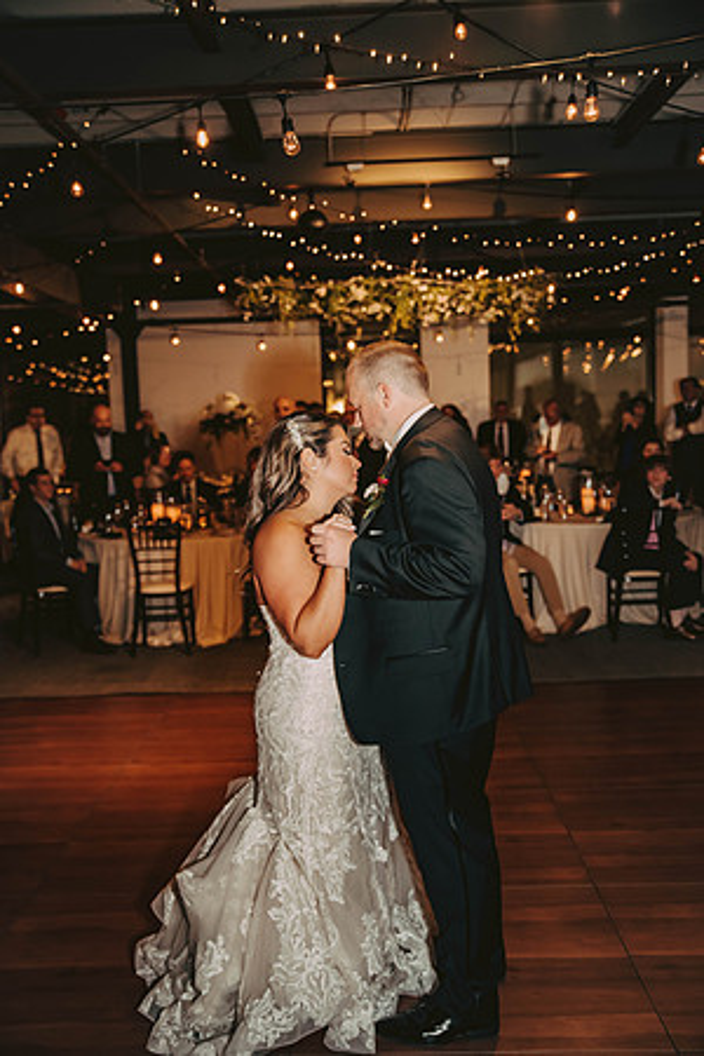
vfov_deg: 53.1
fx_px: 1056
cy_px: 528
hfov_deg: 36.9
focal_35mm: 36
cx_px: 352
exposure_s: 1/100
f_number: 3.2
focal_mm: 36
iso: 1250
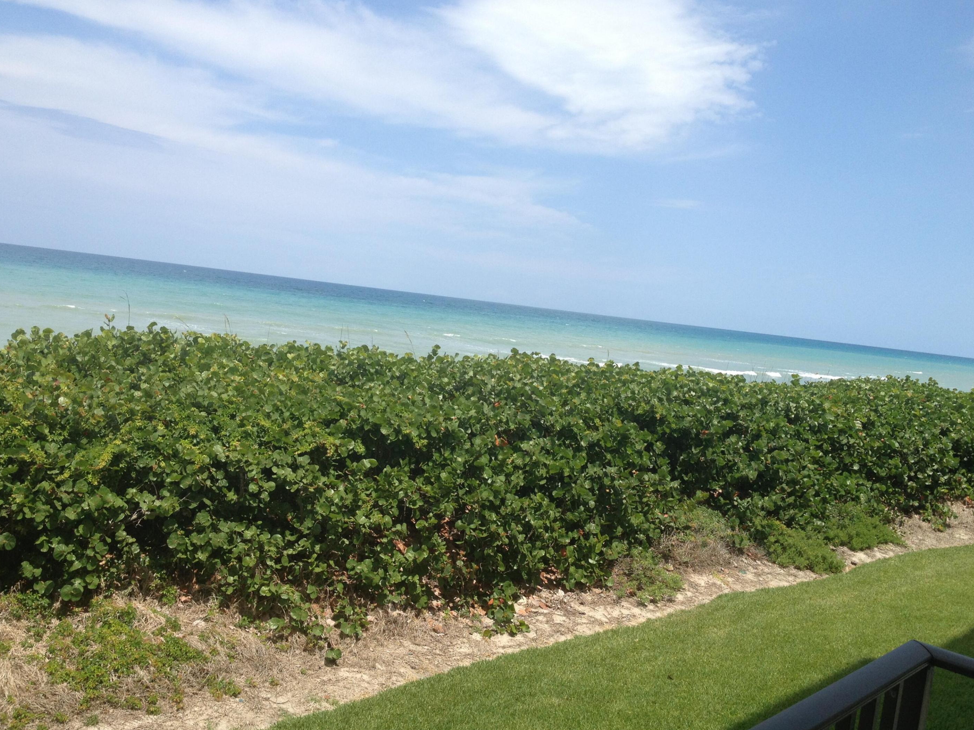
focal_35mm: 36
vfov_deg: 39.7
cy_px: 364
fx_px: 1013
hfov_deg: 51.4
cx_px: 494
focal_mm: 4.28
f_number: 2.4
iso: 50
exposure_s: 1/1842
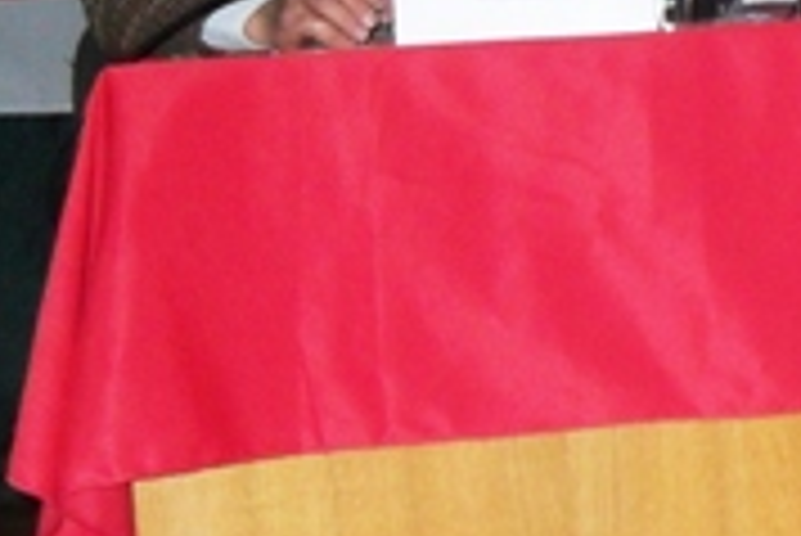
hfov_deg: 14.0
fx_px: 2917
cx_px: 1408
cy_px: -149
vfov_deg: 10.3
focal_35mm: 131
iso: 200
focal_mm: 6.2
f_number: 2.8
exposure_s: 1/45
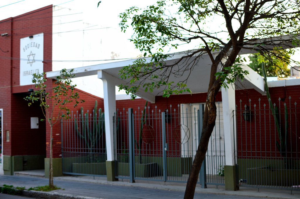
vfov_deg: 25.7
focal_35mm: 52
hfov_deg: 37.9
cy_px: 100
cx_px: 150
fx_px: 437
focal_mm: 35
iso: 100
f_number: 3.5
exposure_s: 1/60
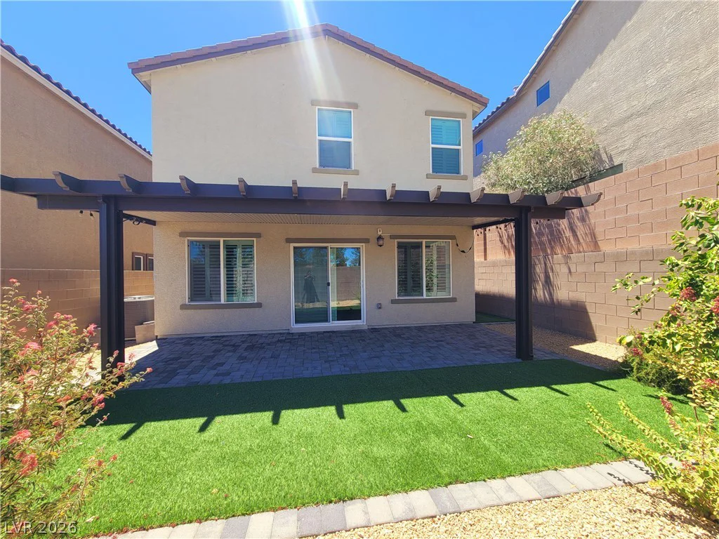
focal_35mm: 13
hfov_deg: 106.2
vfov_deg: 89.9
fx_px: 270
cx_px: 360
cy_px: 270
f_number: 2.2
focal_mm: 2.2
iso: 50
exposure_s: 1/909
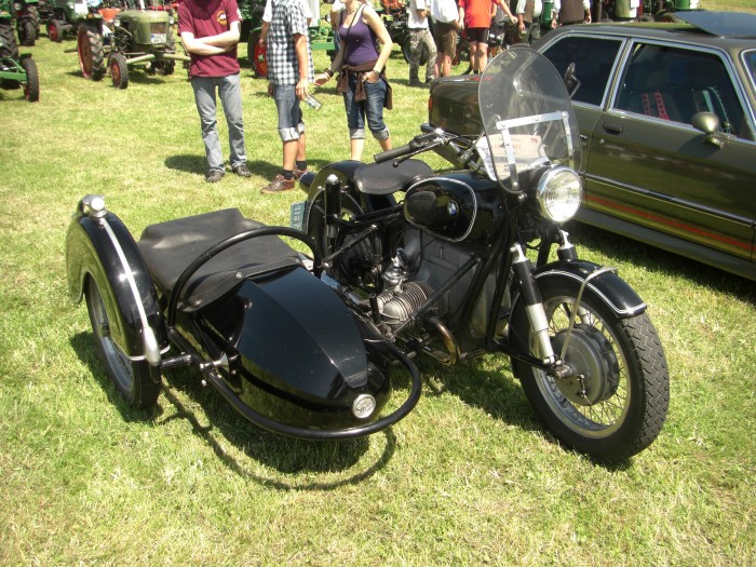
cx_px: 378
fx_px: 830
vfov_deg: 37.7
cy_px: 284
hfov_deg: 49.0
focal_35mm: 38
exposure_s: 1/320
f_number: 3.4
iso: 64
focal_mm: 6.3
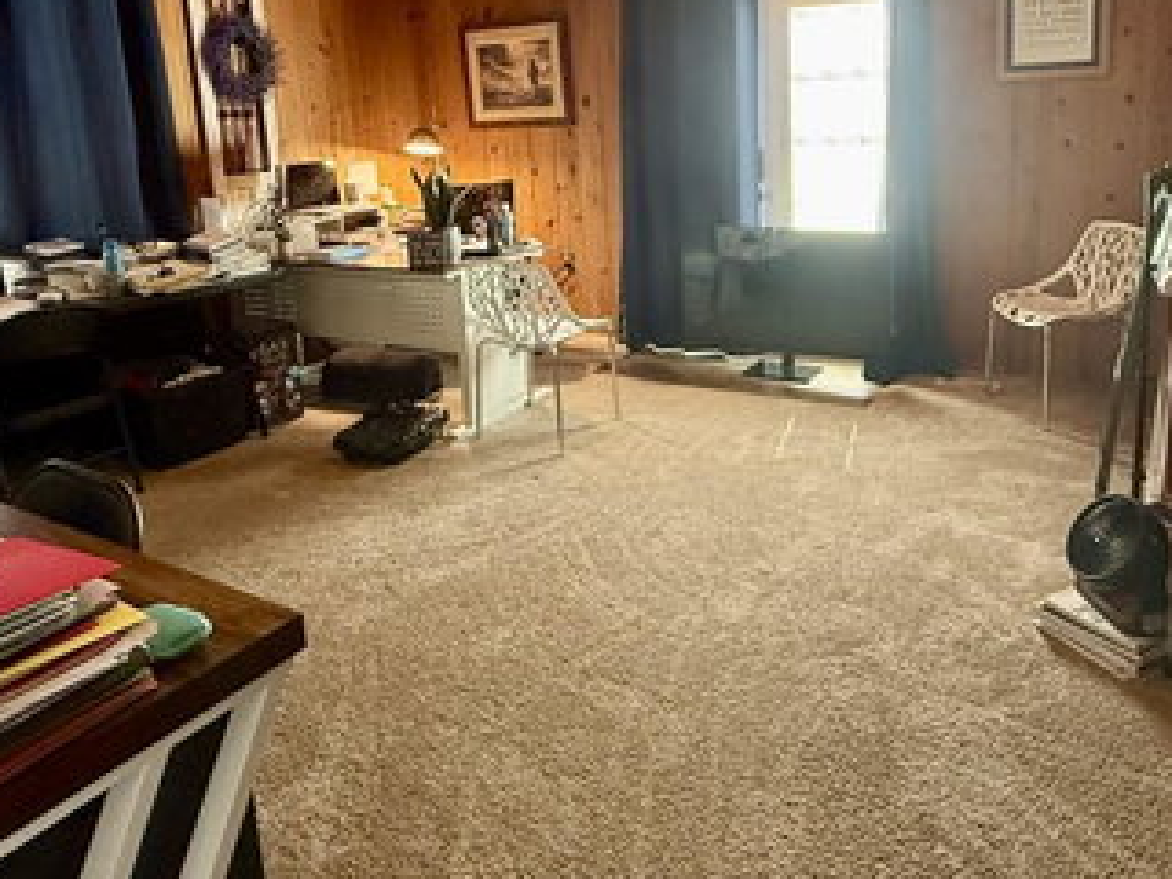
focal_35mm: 28
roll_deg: +2.4
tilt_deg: -9.9
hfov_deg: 63.2
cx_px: 656
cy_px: 271
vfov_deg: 48.6
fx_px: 948
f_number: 2.2
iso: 400
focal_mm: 2.22
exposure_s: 1/60
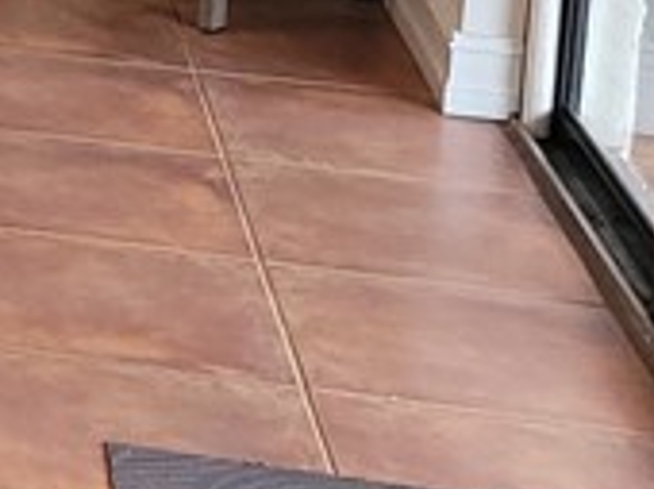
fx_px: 2962
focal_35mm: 157
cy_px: -408
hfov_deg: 10.4
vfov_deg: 9.0
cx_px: -1050
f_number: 1.8
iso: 100
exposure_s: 1/24
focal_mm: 5.4
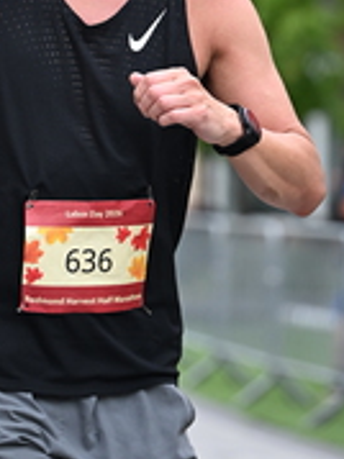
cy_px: -21
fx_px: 4126
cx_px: 47
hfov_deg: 4.8
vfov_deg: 6.4
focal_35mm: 311
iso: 640
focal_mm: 105
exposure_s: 1/2000
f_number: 2.8
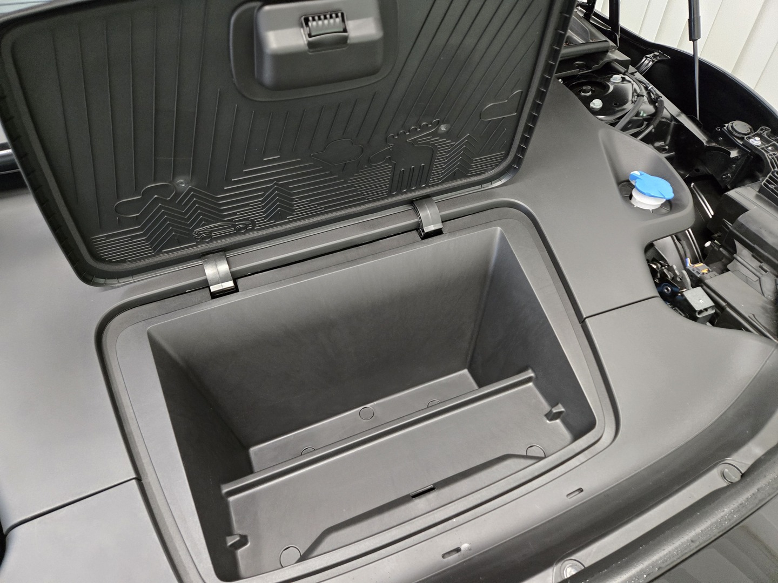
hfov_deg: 73.9
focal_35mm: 23
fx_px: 517
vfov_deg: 58.9
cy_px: 292
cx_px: 389
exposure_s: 1/100
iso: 1000
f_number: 1.8
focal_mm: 5.4
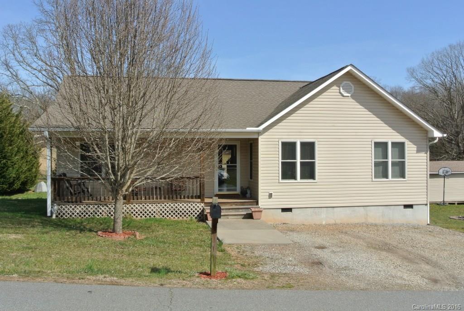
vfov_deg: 39.0
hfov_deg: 55.7
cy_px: 156
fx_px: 439
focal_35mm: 34
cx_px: 232
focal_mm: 12.7
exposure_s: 1/60
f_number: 16
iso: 125
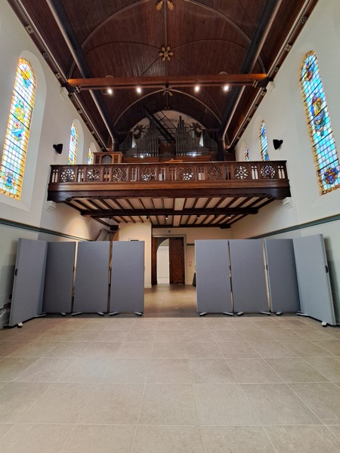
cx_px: 170
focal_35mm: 13
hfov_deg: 89.9
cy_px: 226
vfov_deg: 106.2
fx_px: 170
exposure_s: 1/50
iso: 125
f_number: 2.2
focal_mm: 1.74
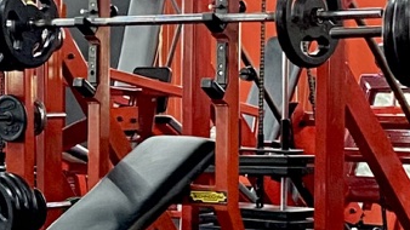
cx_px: 16
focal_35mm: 151
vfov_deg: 8.0
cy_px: 157
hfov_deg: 14.1
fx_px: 1641
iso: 500
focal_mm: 4.25
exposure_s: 1/33
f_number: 1.8
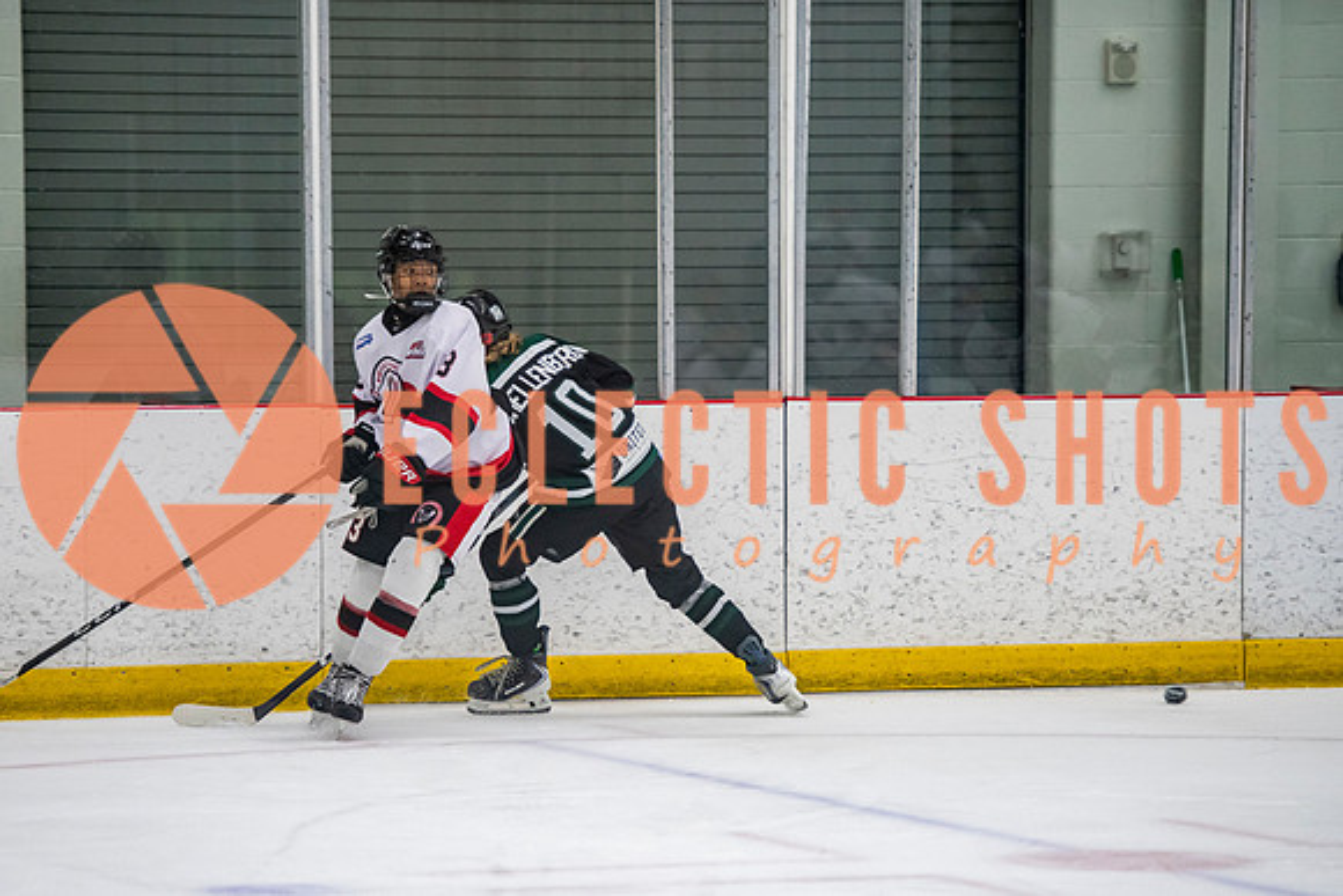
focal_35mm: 199
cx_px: 602
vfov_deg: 6.9
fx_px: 7431
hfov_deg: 10.3
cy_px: 530
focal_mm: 165
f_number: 3.2
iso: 3200
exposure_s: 1/640
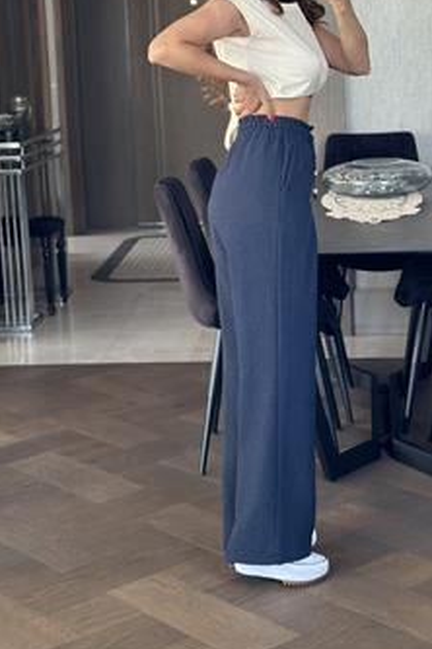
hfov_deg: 17.9
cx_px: 243
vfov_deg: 26.4
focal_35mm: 76
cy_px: 185
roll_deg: +2.0
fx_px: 1368
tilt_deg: -14.0
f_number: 1.78
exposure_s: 1/60
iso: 125
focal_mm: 6.86
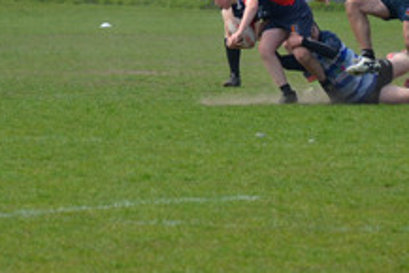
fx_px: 7048
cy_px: -12
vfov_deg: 2.2
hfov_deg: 3.3
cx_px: 155
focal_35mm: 620
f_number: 5.6
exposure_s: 1/1250
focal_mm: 140
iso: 400
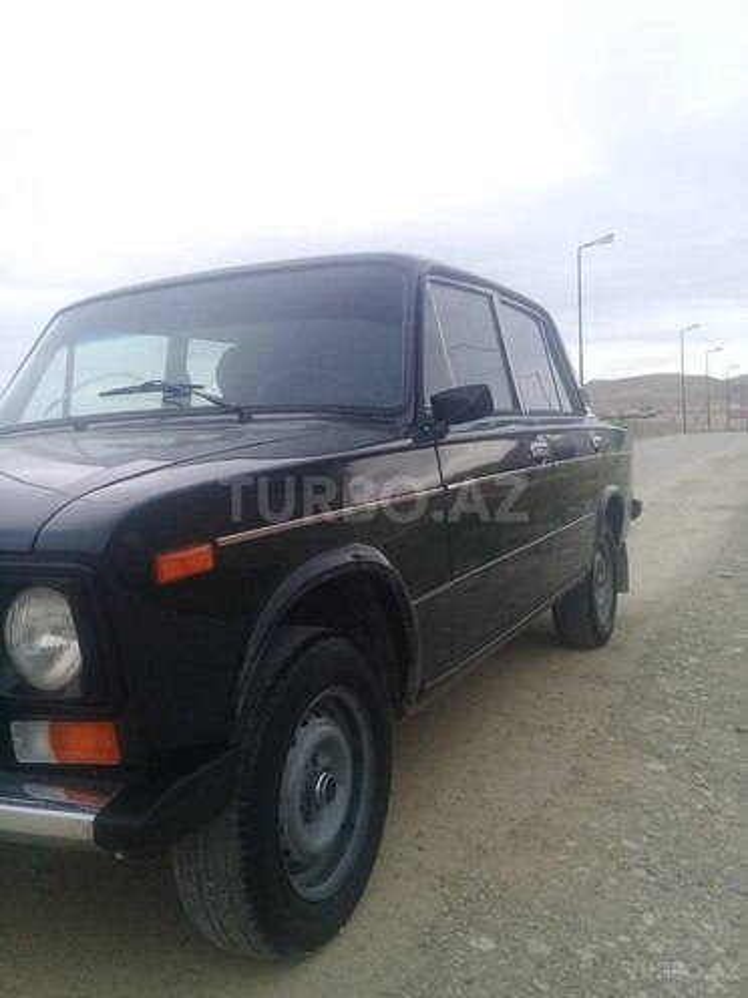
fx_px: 893
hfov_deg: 45.4
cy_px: 499
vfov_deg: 58.4
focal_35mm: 31
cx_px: 374
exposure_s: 1/262
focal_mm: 3.3
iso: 50
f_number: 2.2
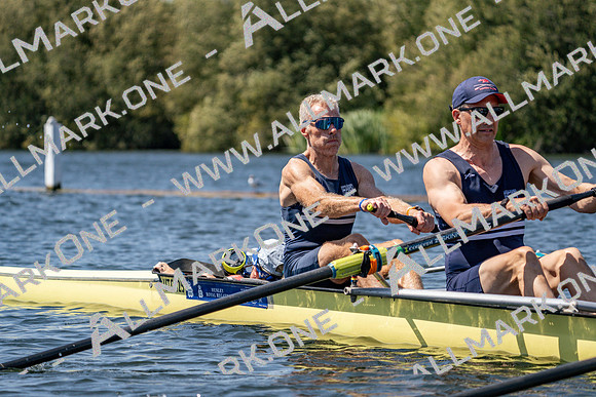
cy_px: 198
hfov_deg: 10.3
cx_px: 298
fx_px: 3312
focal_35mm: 200
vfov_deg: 6.9
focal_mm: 200
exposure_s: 1/2000
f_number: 5.6
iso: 250
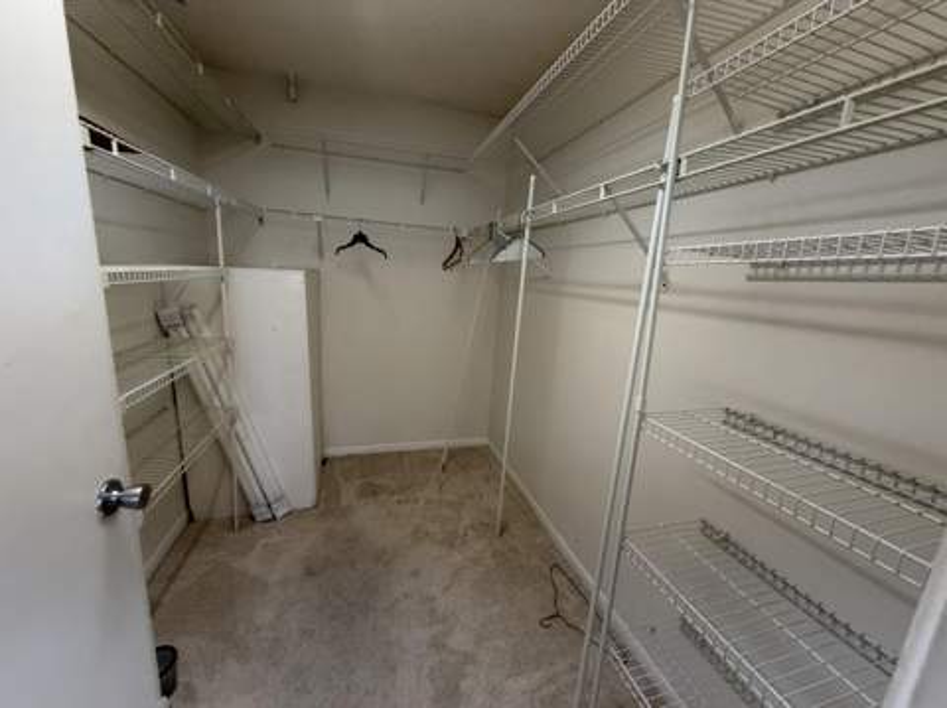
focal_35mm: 14
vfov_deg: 85.6
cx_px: 474
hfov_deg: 102.1
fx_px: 383
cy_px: 354
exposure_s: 1/92
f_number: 2.2
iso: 320
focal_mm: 2.22
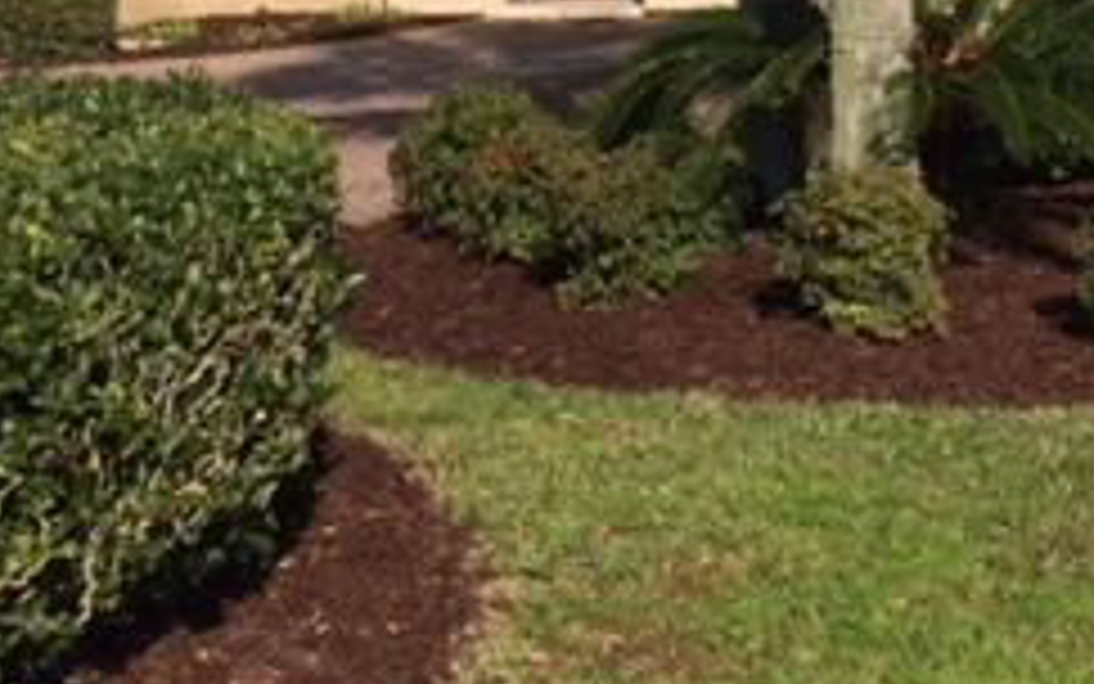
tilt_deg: +2.3
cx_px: 891
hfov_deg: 25.0
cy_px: -266
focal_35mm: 81
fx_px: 2416
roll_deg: -0.3
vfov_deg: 15.2
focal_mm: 4.15
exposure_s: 1/2639
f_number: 2.2
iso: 32
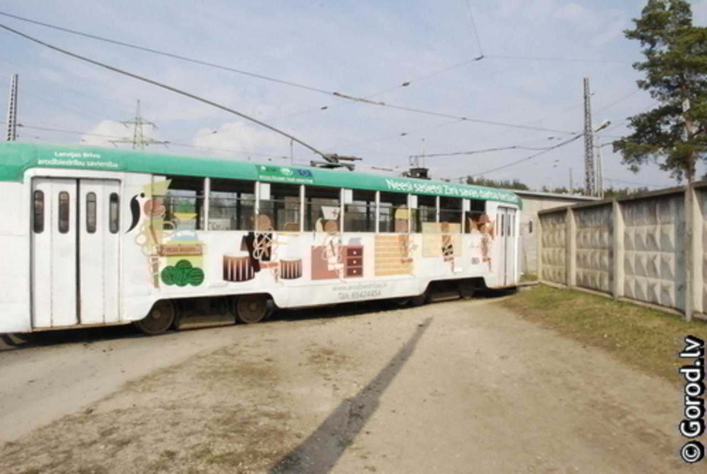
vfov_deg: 48.1
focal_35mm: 27
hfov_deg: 67.3
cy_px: 237
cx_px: 354
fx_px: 531
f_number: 22
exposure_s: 1/180
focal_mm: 18
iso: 1250
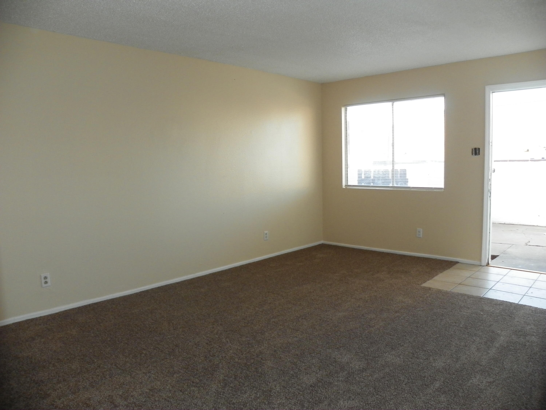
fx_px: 410
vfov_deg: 53.1
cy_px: 205
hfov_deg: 67.3
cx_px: 273
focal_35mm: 26
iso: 125
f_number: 2.8
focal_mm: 4.6
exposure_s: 1/30
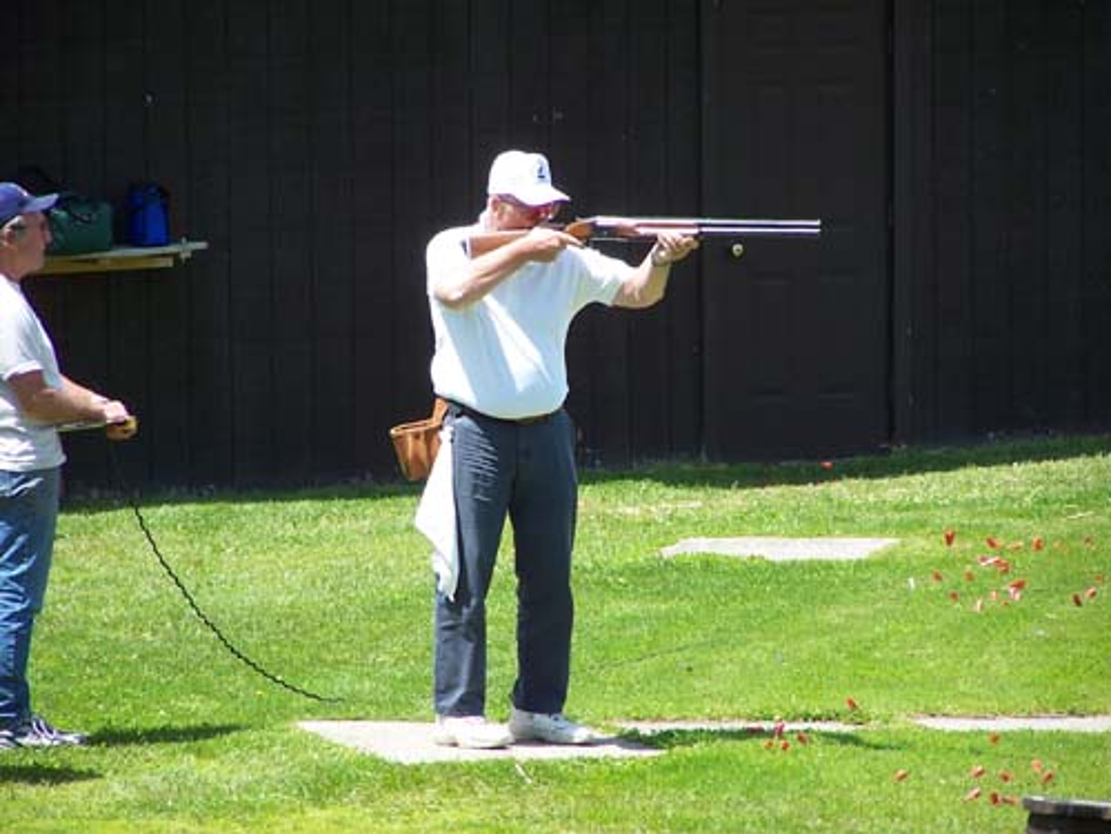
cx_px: 556
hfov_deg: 5.4
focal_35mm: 367
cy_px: 417
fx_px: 11779
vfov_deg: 4.1
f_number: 3.6
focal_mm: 60.8
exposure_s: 1/350
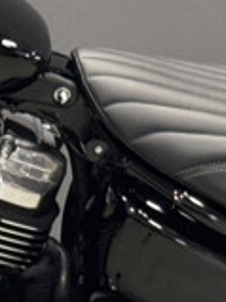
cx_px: -69
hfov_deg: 4.6
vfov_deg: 6.1
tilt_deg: -10.6
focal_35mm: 323
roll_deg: -0.3
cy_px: 167
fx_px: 2816
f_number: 1.78
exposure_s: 1/60
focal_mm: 6.76
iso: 250
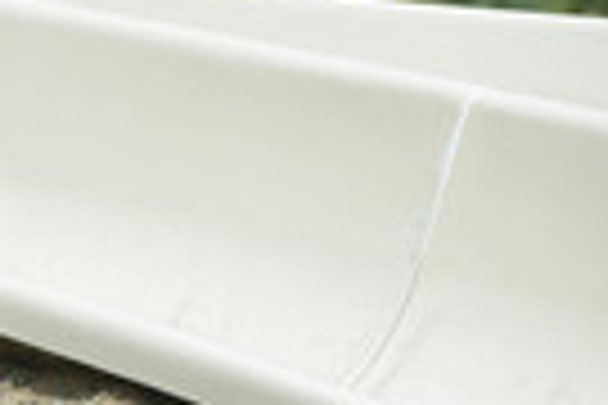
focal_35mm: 578
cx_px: -288
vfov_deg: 2.4
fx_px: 9761
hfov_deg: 3.6
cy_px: 214
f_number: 6.3
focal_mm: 195
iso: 250
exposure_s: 1/640
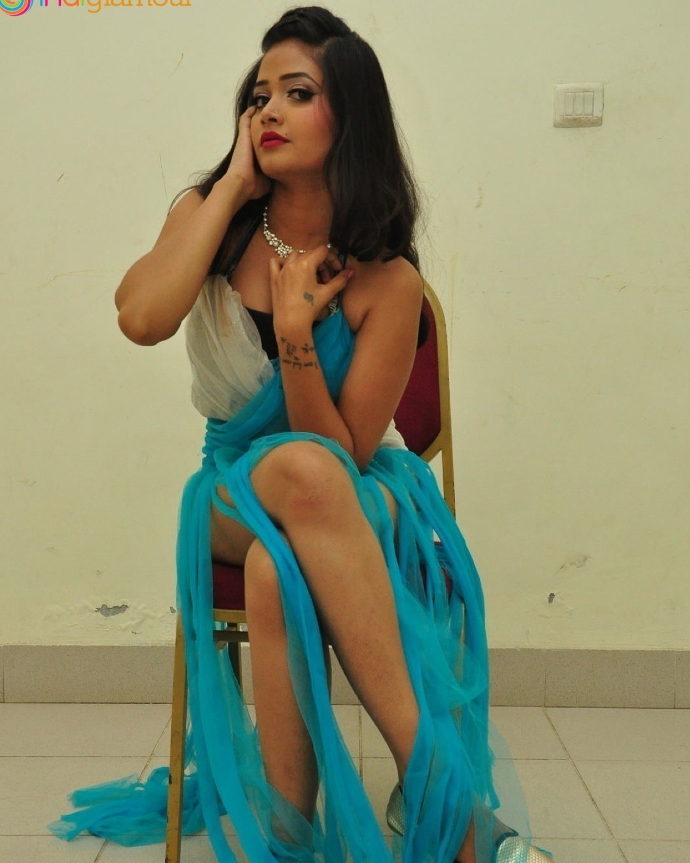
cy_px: 503
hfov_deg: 31.4
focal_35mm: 48
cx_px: 343
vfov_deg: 38.7
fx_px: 1226
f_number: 8
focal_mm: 28
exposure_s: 1/125
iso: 1600
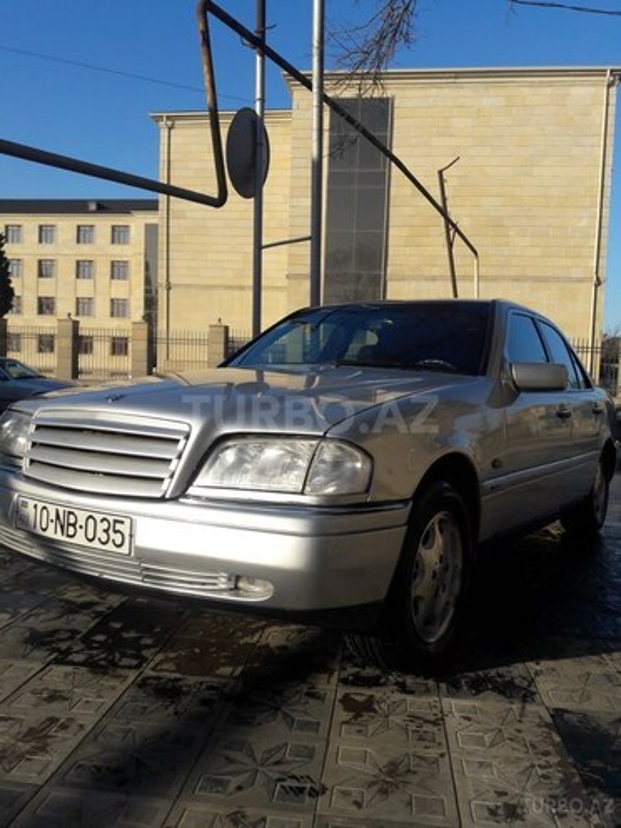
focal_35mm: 28
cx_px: 310
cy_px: 414
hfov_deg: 49.7
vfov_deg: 63.4
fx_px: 670
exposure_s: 1/1502
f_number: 1.9
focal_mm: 3.7
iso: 40
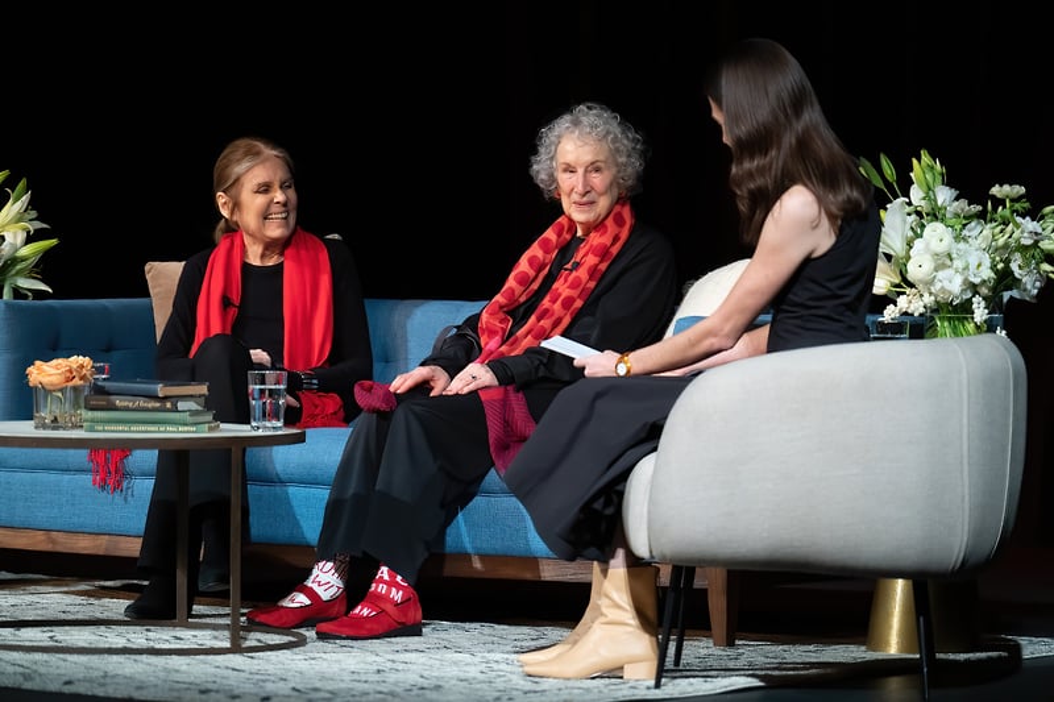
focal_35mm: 189
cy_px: 351
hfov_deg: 10.9
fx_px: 5532
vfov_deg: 7.3
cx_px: 527
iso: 5000
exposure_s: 1/200
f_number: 4
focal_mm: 189
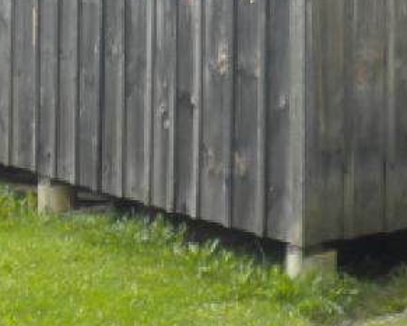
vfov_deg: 11.7
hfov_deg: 15.0
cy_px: -128
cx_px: 344
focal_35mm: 127
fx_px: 1530
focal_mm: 6.6
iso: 90
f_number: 3.5
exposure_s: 1/118
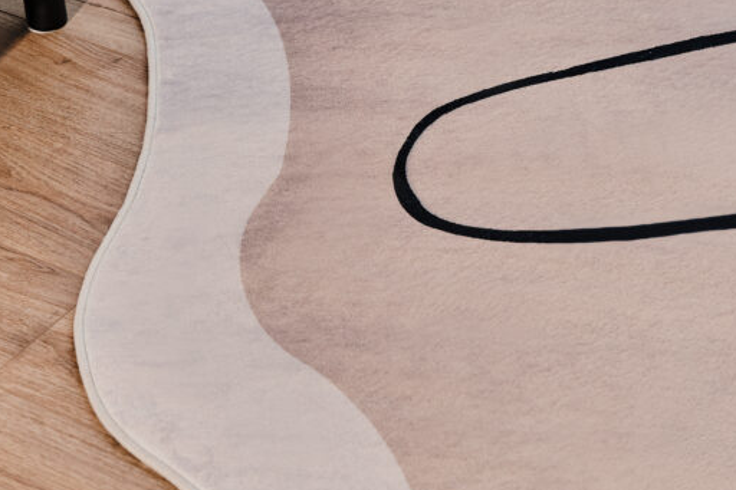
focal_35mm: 118
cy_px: 106
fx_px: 2420
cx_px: 433
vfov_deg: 11.5
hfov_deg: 17.3
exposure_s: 1/200
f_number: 5
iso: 400
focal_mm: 59.2
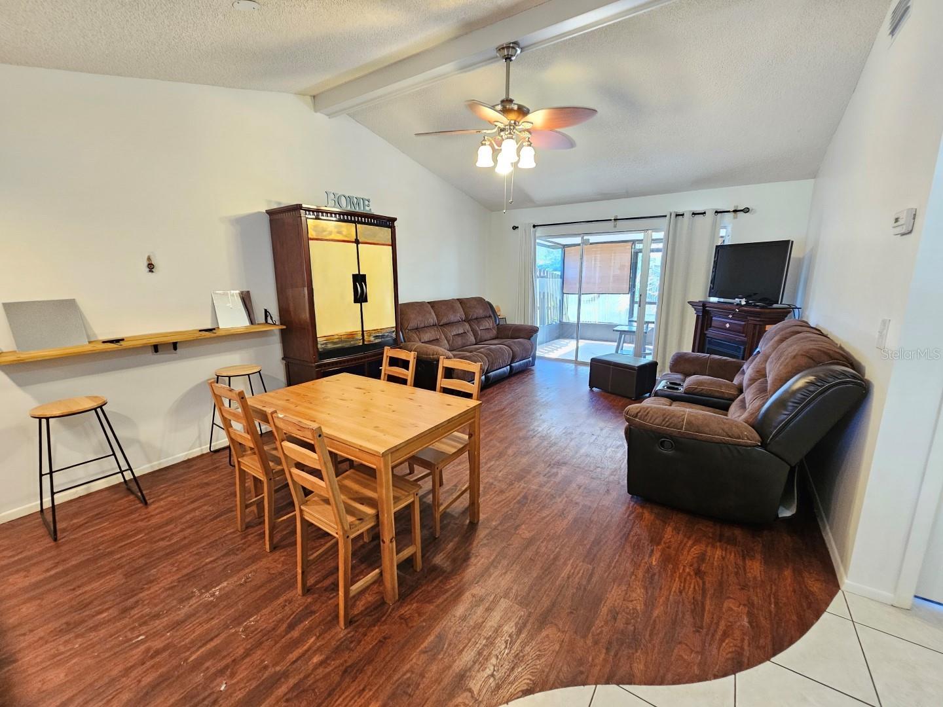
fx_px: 354
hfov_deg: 106.2
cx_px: 472
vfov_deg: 89.9
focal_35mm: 13
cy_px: 354
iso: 320
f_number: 2.2
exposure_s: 1/30
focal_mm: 2.2
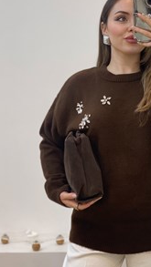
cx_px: 125
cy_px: 111
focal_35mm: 80
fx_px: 569
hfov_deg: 15.0
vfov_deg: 26.5
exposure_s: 1/100
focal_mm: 6
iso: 80
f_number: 2
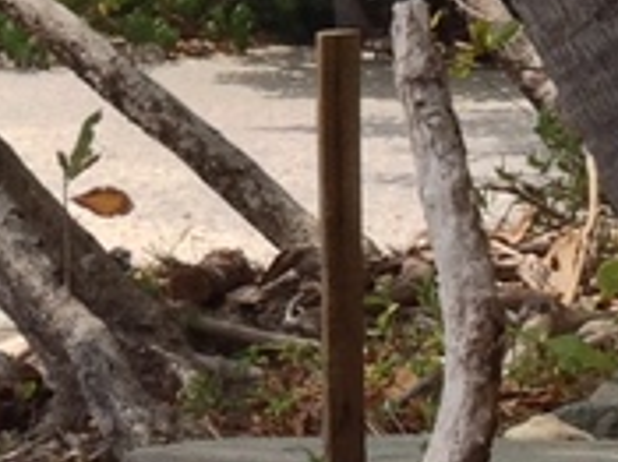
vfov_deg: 6.1
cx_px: -314
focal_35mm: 240
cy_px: -261
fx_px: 4282
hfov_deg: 8.1
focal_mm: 4.28
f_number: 2.4
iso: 50
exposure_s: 1/1227
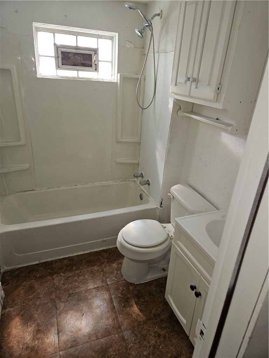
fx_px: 238
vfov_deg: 73.9
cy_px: 179
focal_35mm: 23
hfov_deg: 58.9
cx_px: 134
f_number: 1.8
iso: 40
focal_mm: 5.4
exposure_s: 1/60
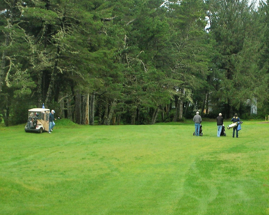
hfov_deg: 16.1
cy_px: 63
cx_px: 197
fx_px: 948
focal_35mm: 119
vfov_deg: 12.9
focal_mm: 12.2
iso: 50
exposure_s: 1/160
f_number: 4.4
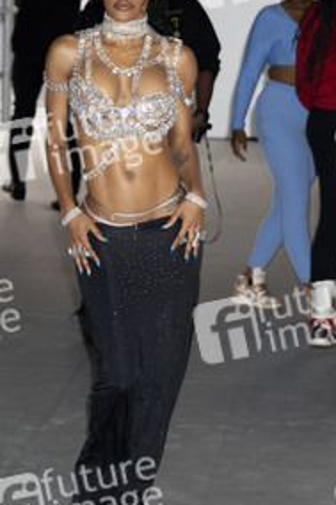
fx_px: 1976
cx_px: 123
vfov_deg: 14.6
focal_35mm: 141
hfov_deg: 9.7
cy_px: 233
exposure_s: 1/200
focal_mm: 100
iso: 1000
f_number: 5
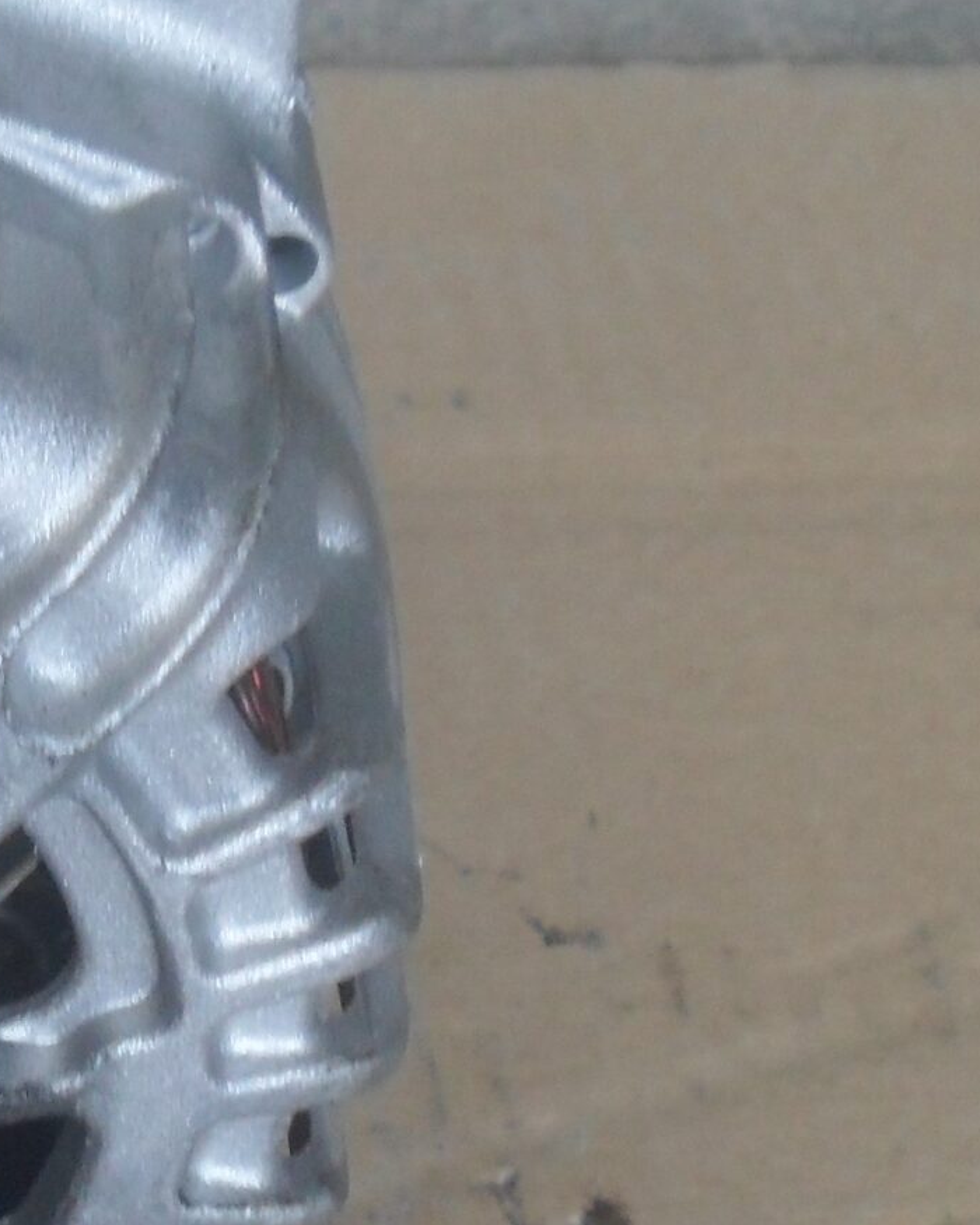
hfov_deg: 14.8
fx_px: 3626
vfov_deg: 19.2
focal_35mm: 100
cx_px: -220
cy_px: 577
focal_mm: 6.3
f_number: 3
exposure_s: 1/45
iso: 100
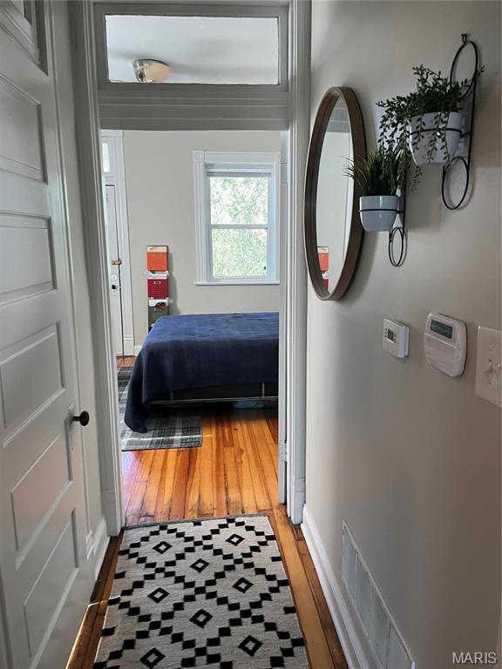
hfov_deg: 53.1
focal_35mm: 26
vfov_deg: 67.3
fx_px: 503
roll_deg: +1.1
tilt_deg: -8.1
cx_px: 251
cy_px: 334
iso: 100
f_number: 1.6
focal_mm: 5.1
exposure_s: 1/60
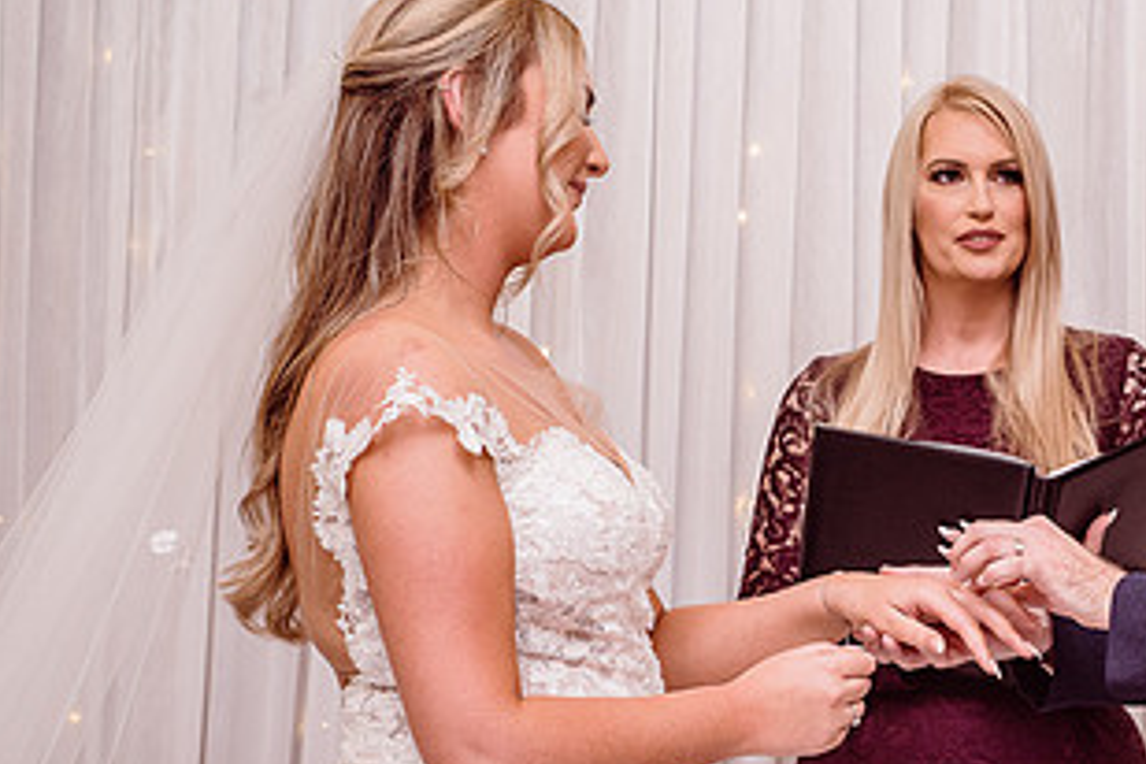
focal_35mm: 94
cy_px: 462
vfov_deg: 14.5
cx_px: 979
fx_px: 2992
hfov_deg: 21.3
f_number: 5.6
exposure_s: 1/100
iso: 400
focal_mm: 50
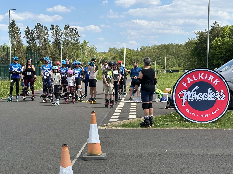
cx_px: 116
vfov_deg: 30.3
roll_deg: -0.7
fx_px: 323
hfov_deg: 39.7
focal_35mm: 48
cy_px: 87
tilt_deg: -5.0
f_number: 1.78
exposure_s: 1/2597
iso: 64
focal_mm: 6.86
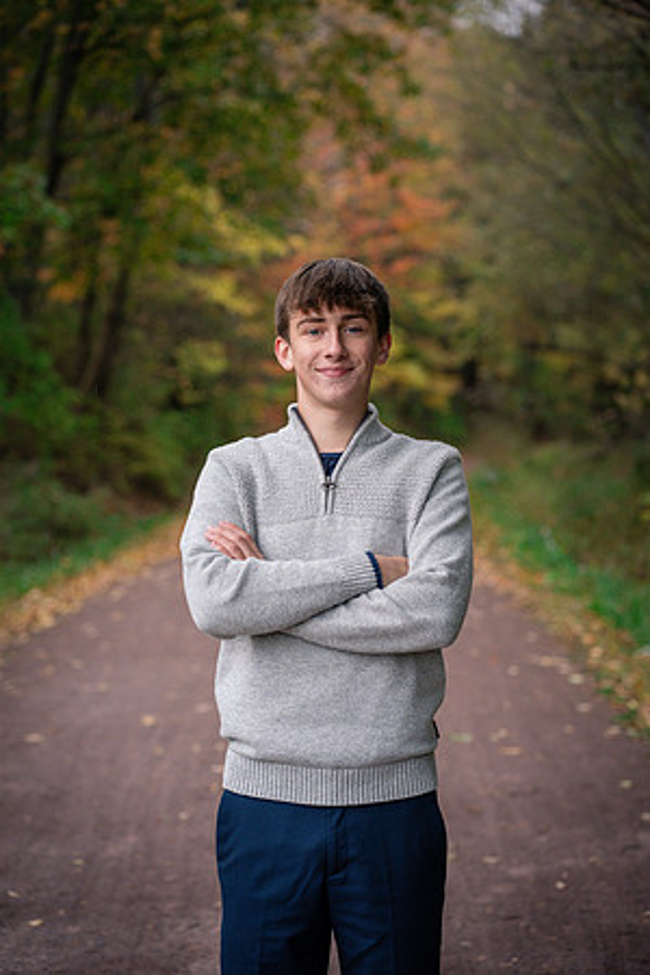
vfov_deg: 23.9
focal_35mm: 85
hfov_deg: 16.1
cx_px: 325
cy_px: 488
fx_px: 2302
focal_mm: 85
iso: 640
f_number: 3.5
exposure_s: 1/400
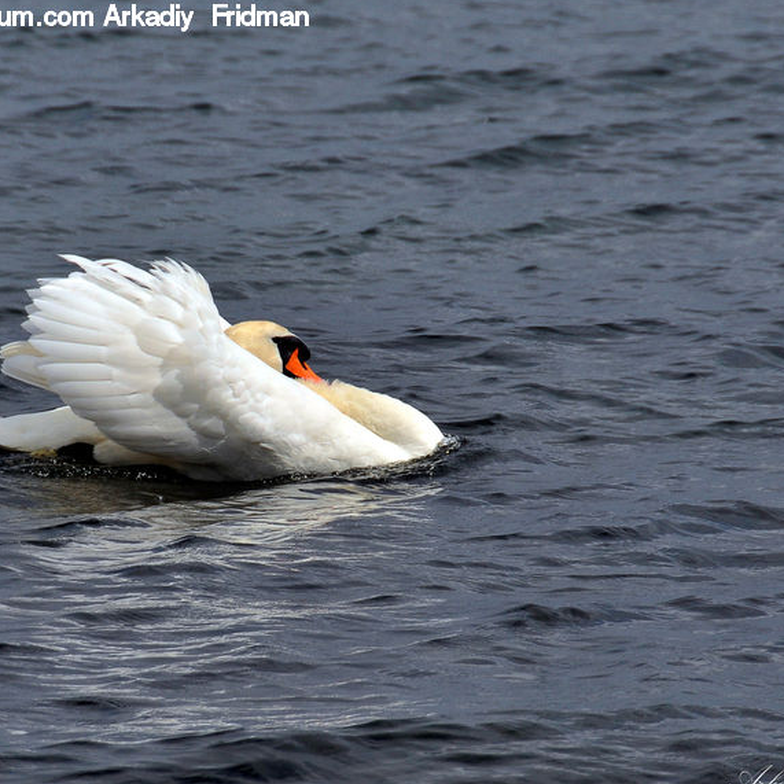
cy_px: 394
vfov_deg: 5.1
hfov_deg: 5.1
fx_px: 8738
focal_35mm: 341
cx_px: 364
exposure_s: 1/1600
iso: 200
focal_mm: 170
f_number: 7.1
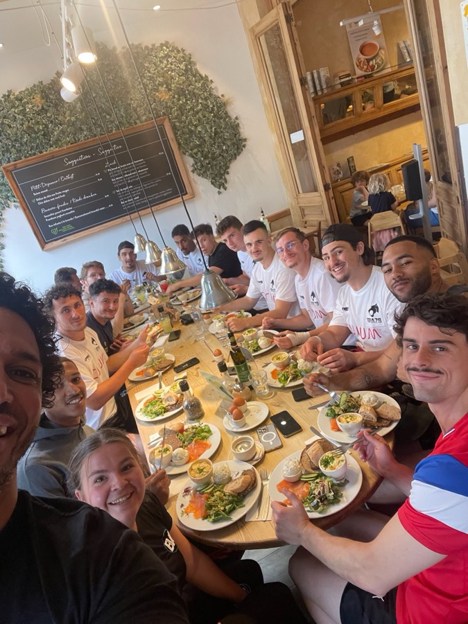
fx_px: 415
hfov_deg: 58.9
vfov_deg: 73.9
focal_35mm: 23
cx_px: 234
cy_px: 312
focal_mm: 2.71
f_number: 2.2
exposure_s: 1/60
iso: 200
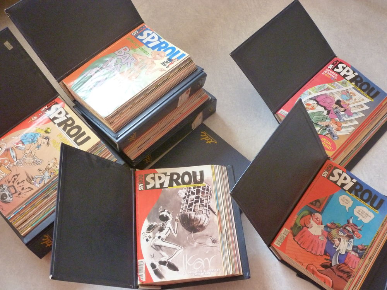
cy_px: 145
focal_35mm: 36
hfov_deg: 51.4
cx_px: 194
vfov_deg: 39.7
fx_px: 402
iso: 800
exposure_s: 1/40
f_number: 3.7
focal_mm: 6.4
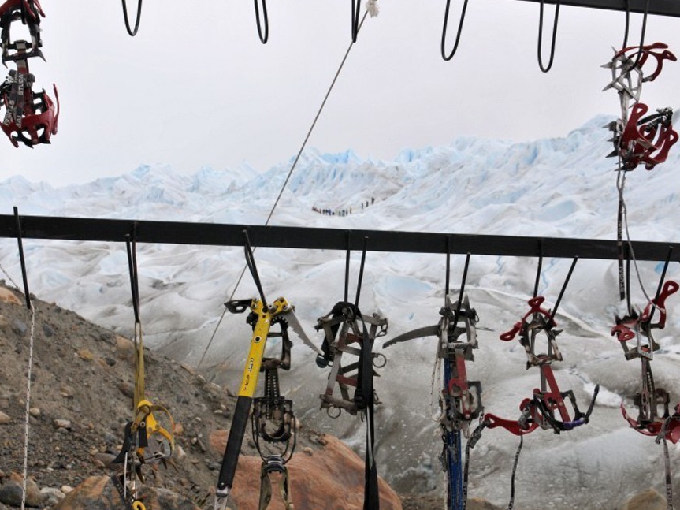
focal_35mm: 50
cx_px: 311
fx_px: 974
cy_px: 259
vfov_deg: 29.3
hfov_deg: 38.5
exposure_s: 1/160
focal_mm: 29
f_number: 9
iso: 200
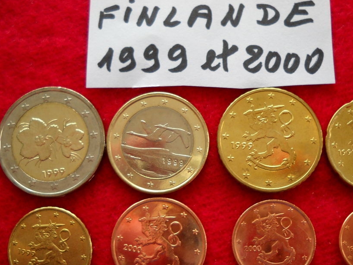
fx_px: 510
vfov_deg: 29.1
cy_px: 146
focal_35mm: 50
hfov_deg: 38.1
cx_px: 202
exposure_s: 1/60
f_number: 3.1
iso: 129
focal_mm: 6.72
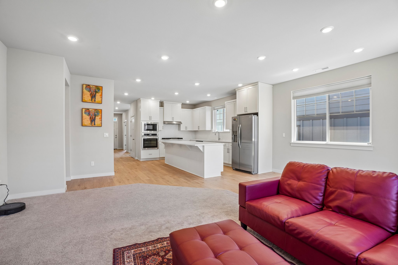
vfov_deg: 73.7
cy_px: 132
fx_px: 177
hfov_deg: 96.7
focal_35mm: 16
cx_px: 199
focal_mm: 16
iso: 400
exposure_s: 1/25
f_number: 9
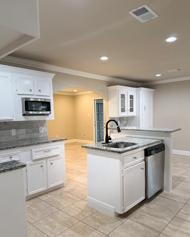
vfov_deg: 65.9
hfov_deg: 54.9
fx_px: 183
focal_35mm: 26
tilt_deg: -4.8
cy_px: 129
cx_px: 98
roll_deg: +1.1
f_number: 1.78
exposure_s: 1/135
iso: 200
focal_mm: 6.76
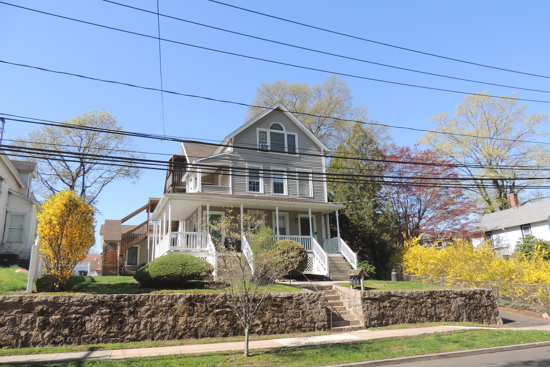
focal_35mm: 25
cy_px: 187
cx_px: 275
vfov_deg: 51.3
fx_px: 382
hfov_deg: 71.5
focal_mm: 4.3
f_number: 3
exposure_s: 1/800
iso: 100
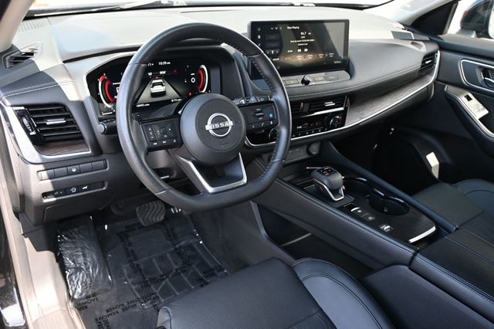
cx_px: 247
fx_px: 411
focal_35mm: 30
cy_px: 164
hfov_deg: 62.0
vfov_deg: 43.6
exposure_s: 1/125
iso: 500
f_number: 3.8
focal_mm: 20
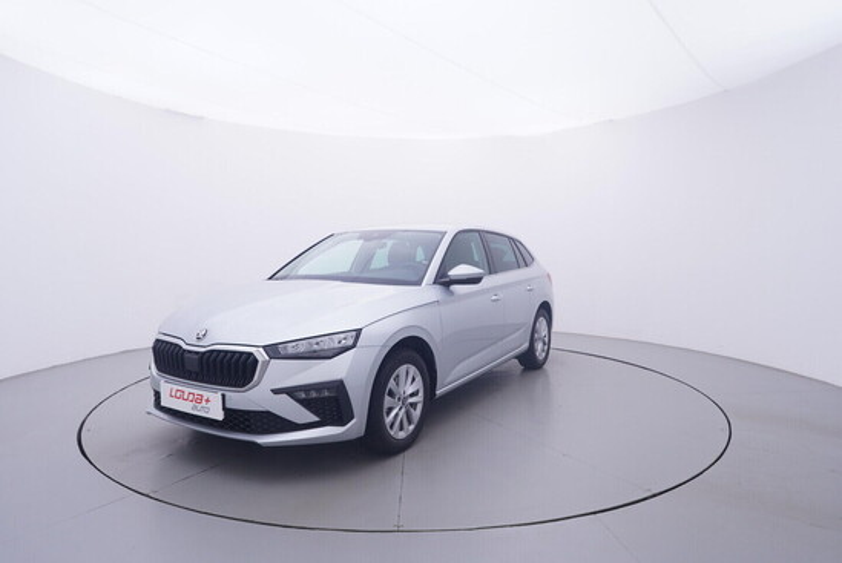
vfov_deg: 56.2
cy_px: 282
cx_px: 421
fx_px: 527
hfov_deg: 77.3
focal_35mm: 22
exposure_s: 1/80
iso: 200
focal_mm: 15
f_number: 5
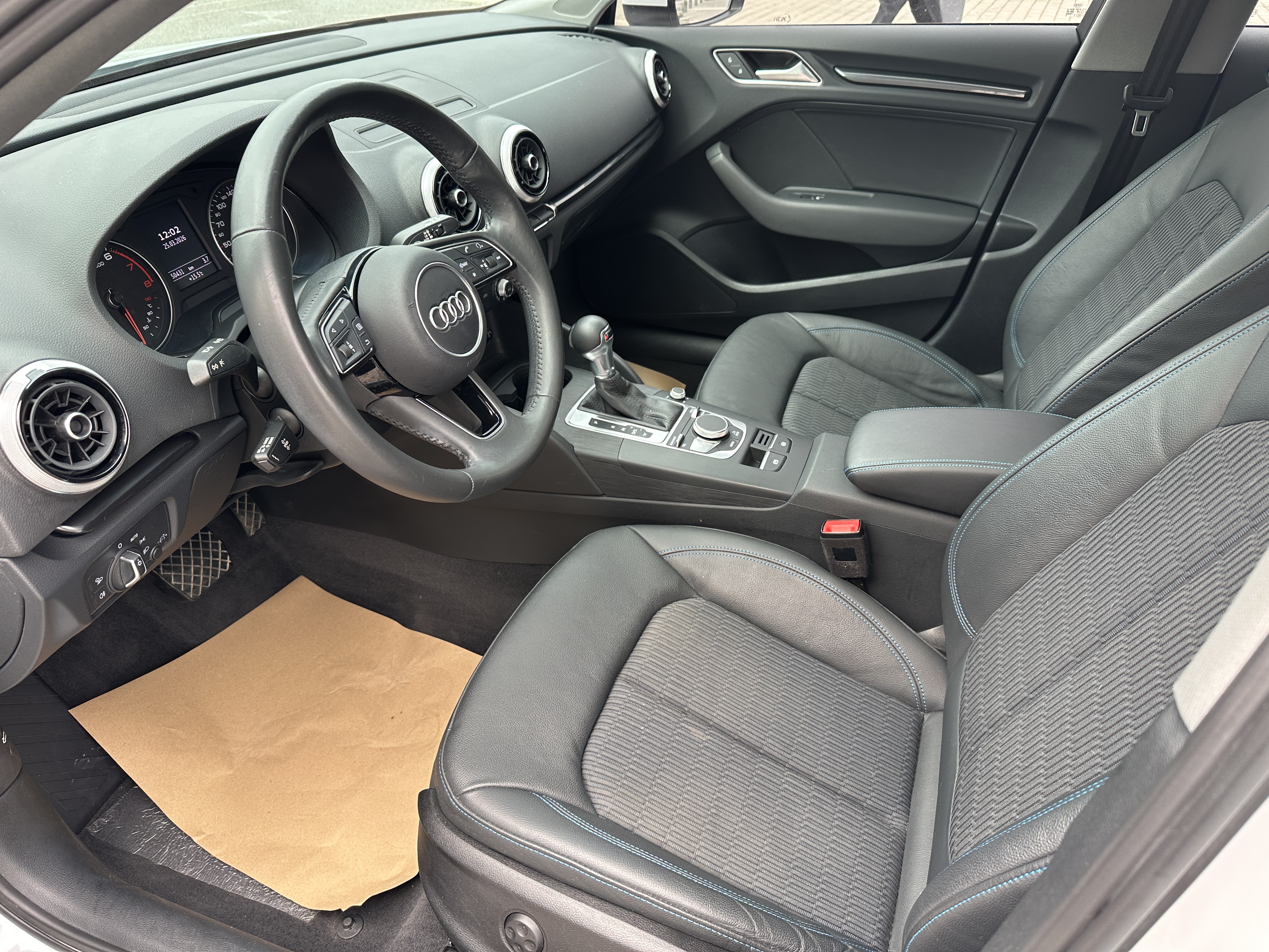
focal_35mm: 24
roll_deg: -1.7
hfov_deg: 71.6
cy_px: 476
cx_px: 634
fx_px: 880
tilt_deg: -34.4
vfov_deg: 56.8
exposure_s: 1/238
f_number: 1.78
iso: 80
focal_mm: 6.86
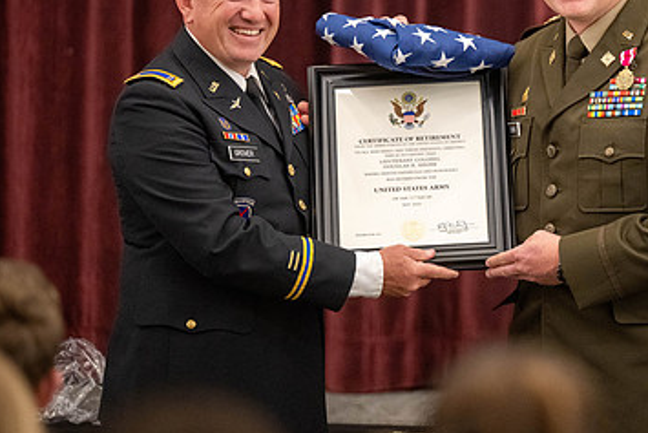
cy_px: 118
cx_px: 495
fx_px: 5150
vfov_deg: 4.8
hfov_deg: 7.2
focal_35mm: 286
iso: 5000
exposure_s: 1/200
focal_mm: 175
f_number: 2.8
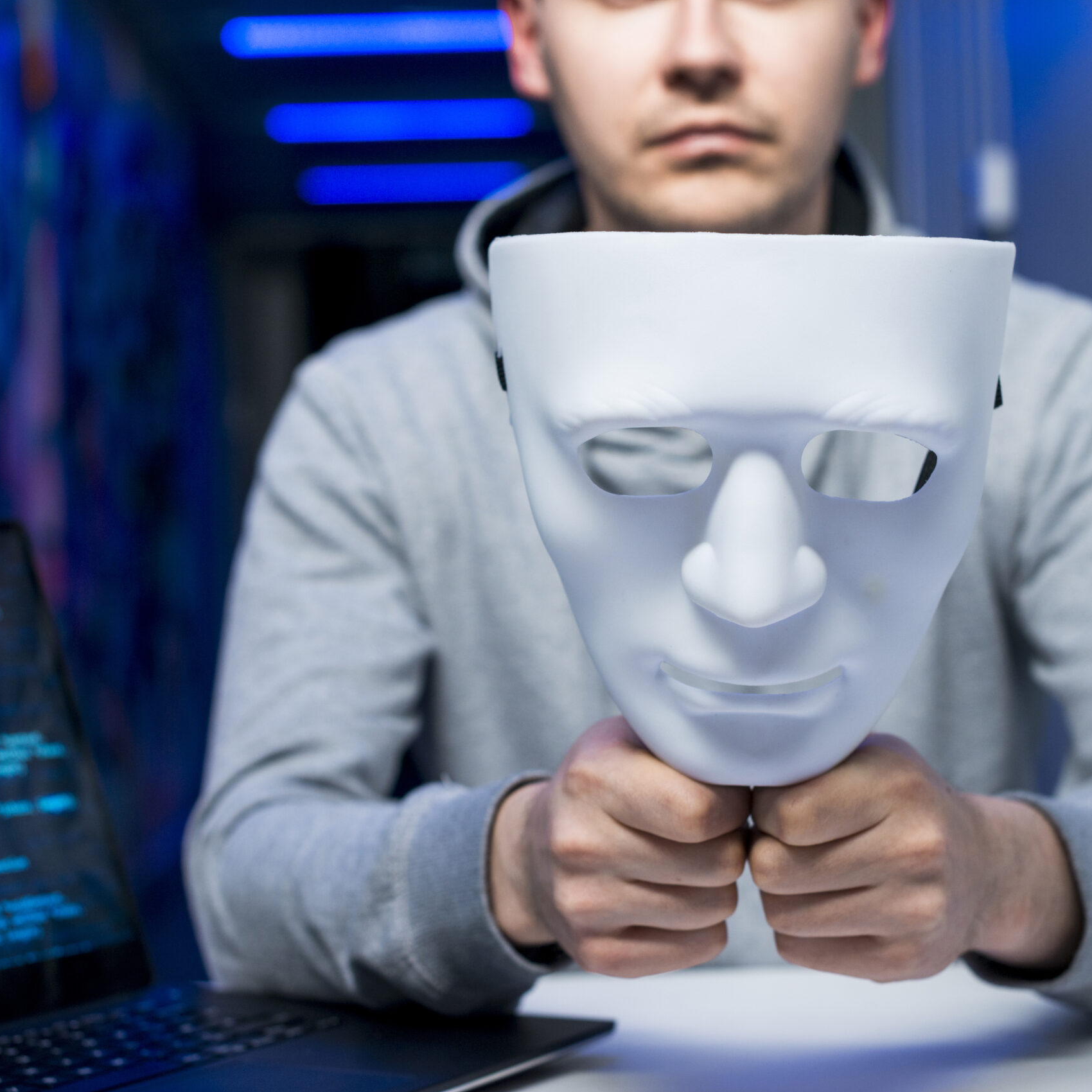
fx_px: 2284
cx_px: 520
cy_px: 546
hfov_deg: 26.9
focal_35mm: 64
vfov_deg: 26.9
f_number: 4
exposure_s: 1/80
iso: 400
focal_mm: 50
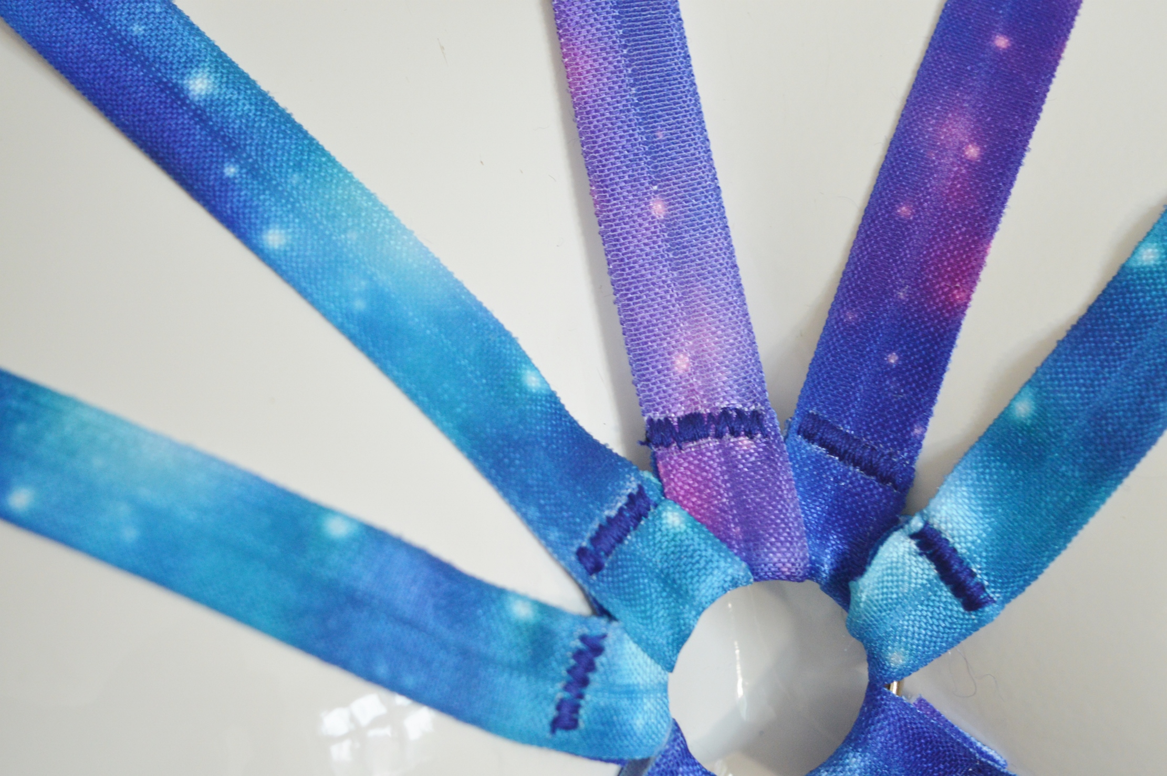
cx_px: 584
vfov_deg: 18.9
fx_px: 2332
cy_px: 388
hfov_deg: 28.1
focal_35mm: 72
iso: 800
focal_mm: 48
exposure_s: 1/80
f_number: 5.3
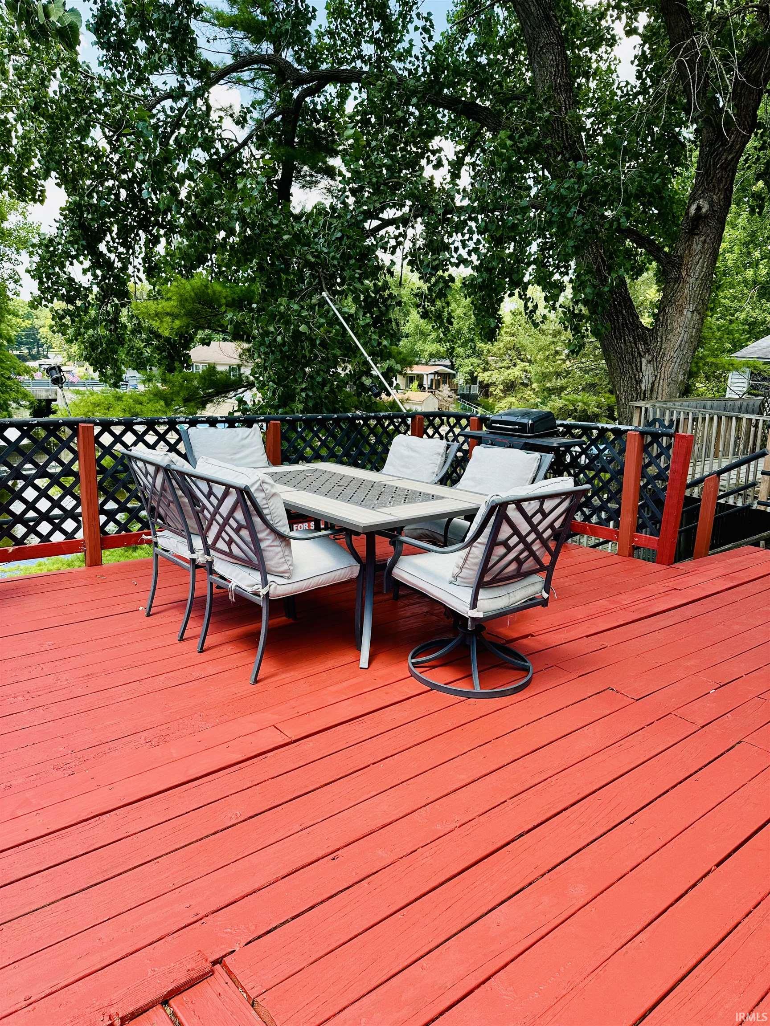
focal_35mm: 24
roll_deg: -2.3
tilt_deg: -11.0
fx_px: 712
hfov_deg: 56.8
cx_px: 385
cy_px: 513
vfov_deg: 71.6
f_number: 1.78
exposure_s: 1/626
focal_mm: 6.86
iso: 80
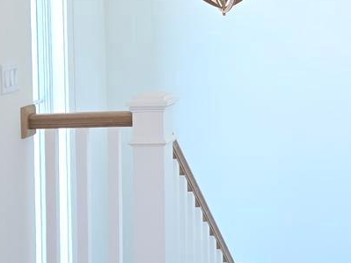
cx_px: 503
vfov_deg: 12.4
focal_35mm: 118
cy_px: -13
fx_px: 1196
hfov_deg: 15.6
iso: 40
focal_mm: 5.4
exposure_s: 1/120
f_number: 1.8
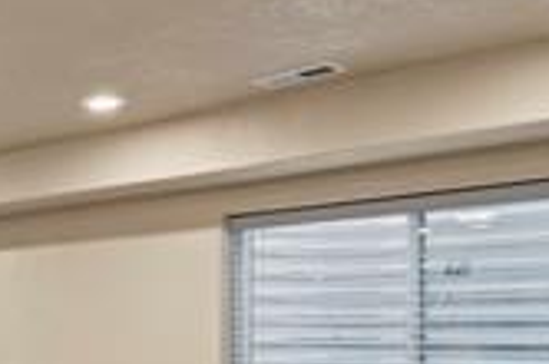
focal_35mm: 57
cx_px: -122
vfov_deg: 22.7
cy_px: 351
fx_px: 875
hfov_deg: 29.5
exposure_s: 1/1.25
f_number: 8
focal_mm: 14.9
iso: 500
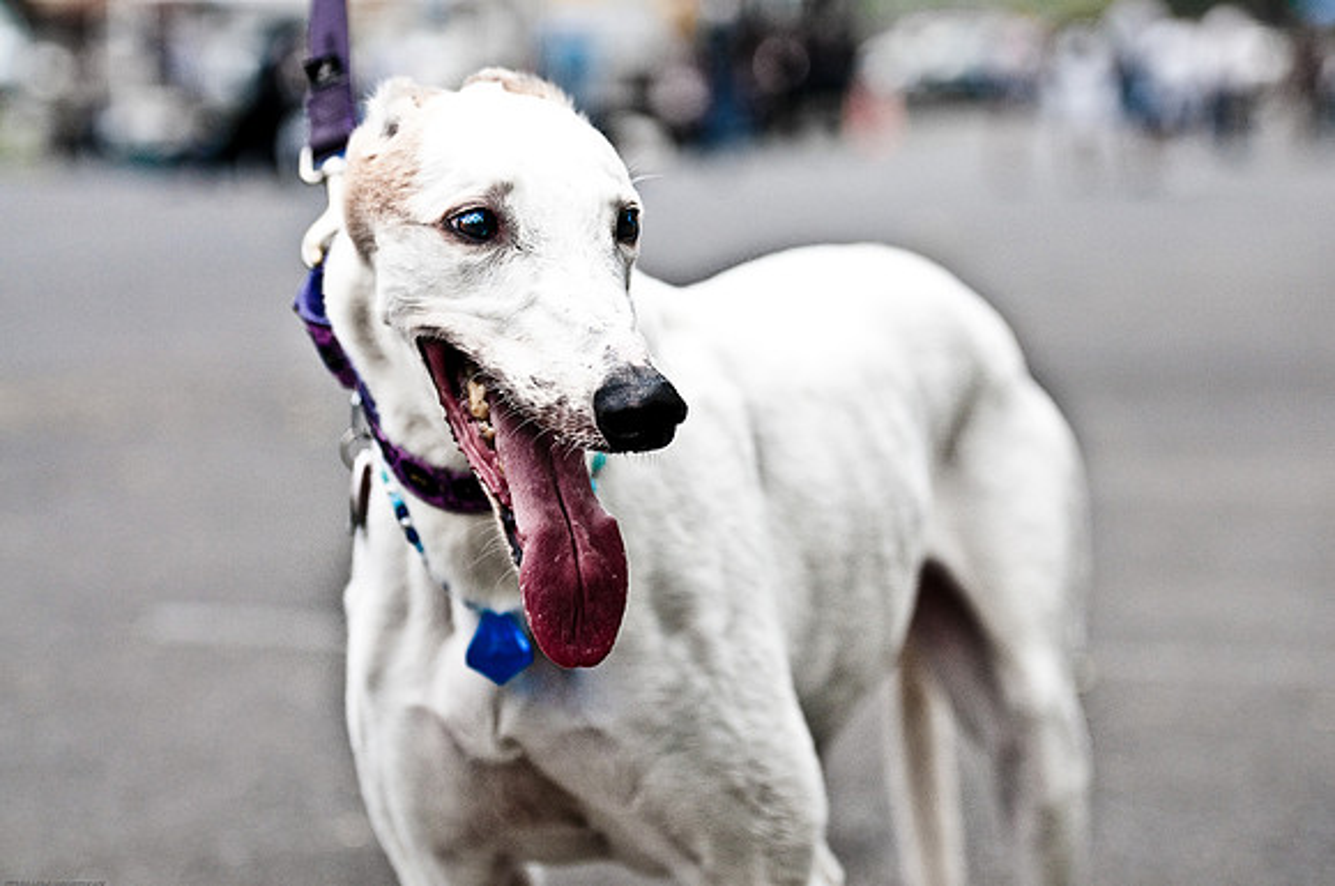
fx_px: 3888
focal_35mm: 105
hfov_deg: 19.5
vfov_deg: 13.0
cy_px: 443
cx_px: 668
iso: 200
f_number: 2.8
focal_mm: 70
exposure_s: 1/3200
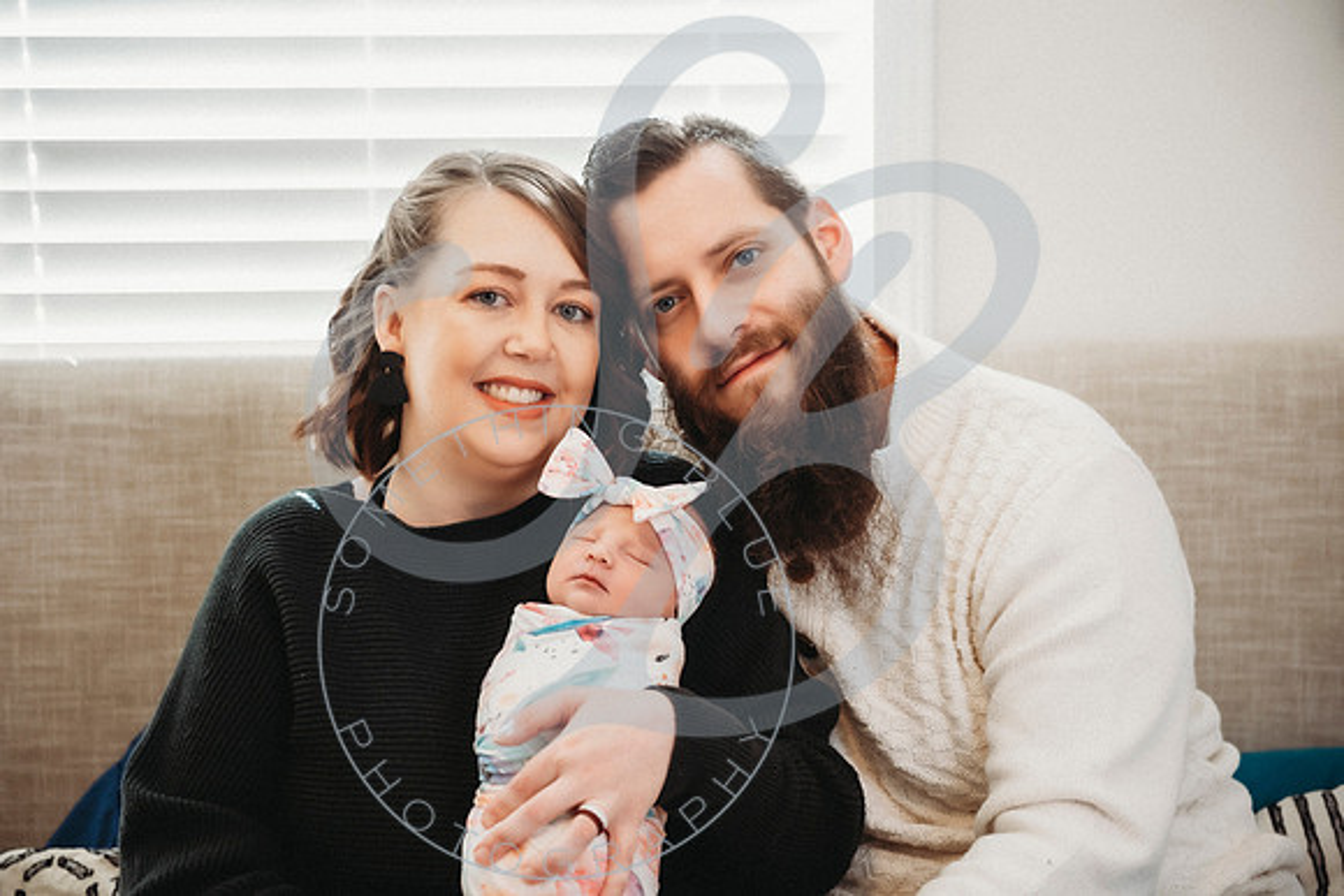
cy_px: 448
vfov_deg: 19.5
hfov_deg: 28.8
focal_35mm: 70
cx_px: 672
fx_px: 2615
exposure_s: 1/125
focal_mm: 70
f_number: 2.8
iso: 800
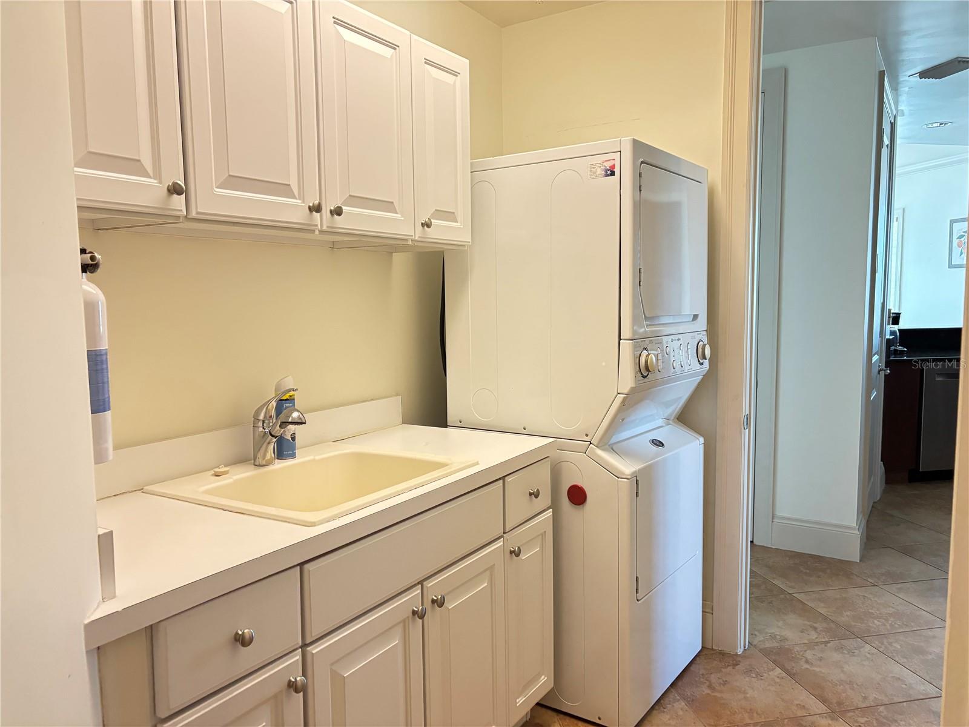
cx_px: 484
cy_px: 364
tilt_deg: -6.4
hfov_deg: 67.3
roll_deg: +0.2
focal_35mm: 26
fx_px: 728
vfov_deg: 53.1
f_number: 1.6
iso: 500
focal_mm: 5.96
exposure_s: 1/60
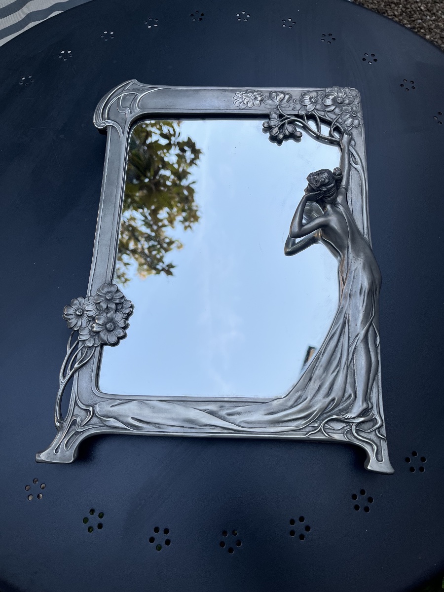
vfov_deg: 67.3
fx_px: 445
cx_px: 222
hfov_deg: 53.1
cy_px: 296
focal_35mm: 26
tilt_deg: -69.2
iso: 50
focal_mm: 5.1
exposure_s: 1/375
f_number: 1.6
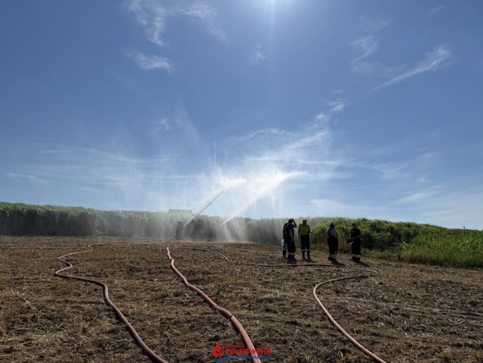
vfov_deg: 56.8
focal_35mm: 24
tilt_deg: +12.6
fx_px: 335
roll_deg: +0.6
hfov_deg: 71.6
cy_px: 182
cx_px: 242
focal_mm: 6.76
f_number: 1.78
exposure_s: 1/14286
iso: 64
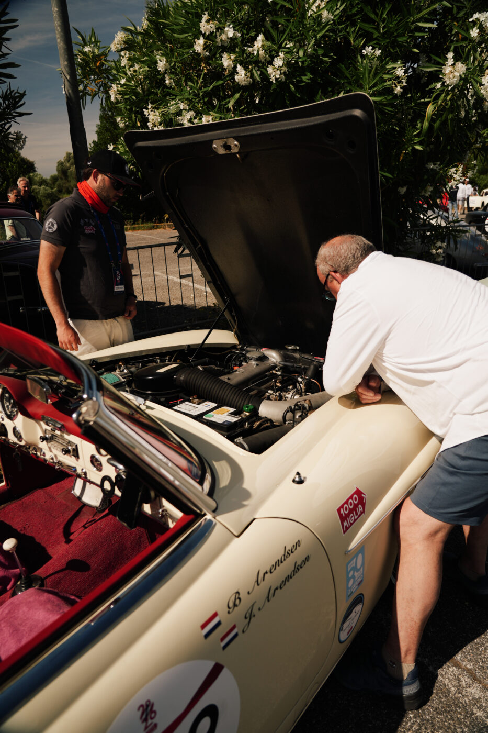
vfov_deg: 73.8
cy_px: 366
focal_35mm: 24
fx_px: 488
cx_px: 244
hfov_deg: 53.1
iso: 100
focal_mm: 24
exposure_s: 1/800
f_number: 4
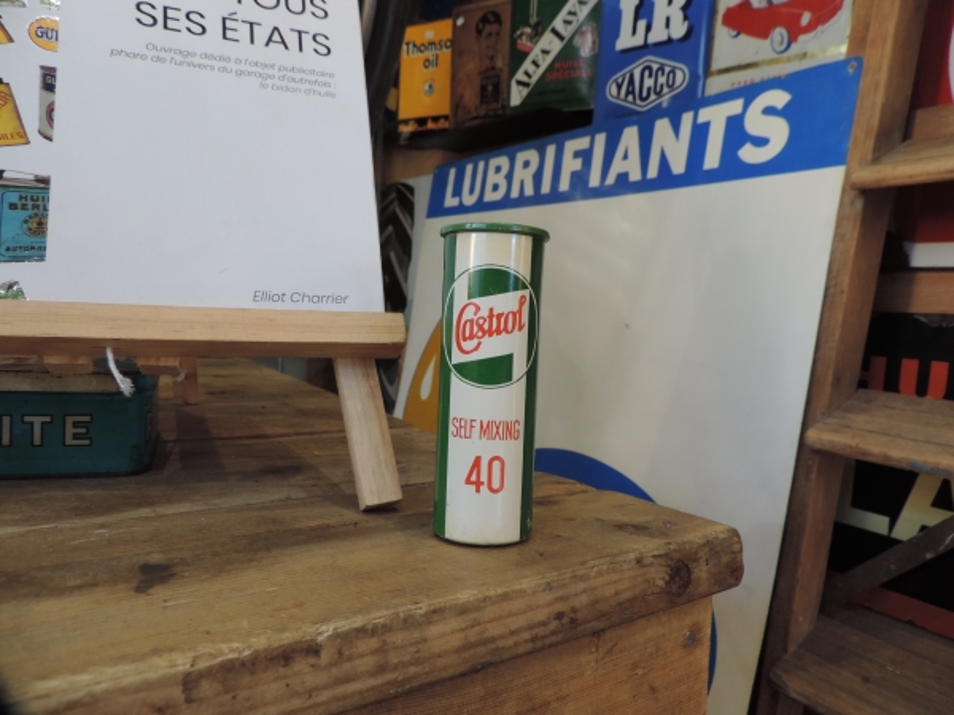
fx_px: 661
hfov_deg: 71.6
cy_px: 358
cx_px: 477
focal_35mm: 24
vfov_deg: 56.8
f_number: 3
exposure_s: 1/30
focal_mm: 4.3
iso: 220
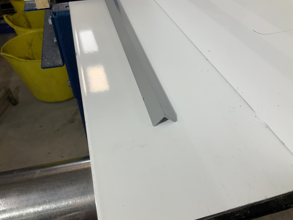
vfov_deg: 48.2
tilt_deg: -42.3
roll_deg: -0.7
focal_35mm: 29
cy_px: 110
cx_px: 146
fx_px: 245
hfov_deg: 61.7
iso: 20
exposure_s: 1/100
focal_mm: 3
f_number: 1.8
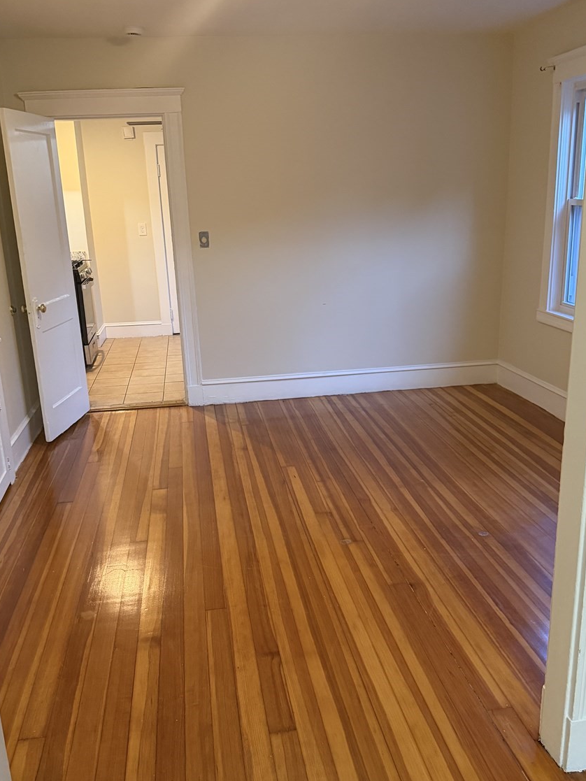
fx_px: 745
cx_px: 292
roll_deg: +1.9
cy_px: 429
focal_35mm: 33
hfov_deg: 43.0
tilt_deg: -17.6
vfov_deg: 55.3
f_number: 1.78
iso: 640
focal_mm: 6.76
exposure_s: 1/60
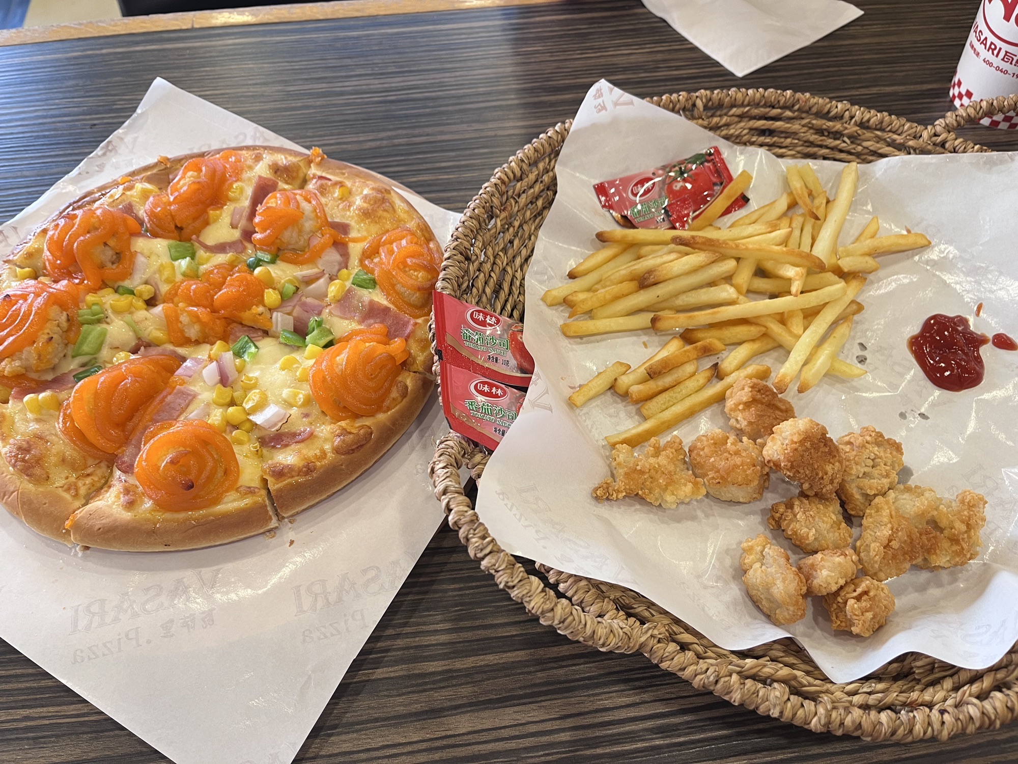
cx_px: 509
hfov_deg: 67.3
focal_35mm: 26
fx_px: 765
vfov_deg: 53.1
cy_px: 382
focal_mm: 5.1
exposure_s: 1/50
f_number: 1.6
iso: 80
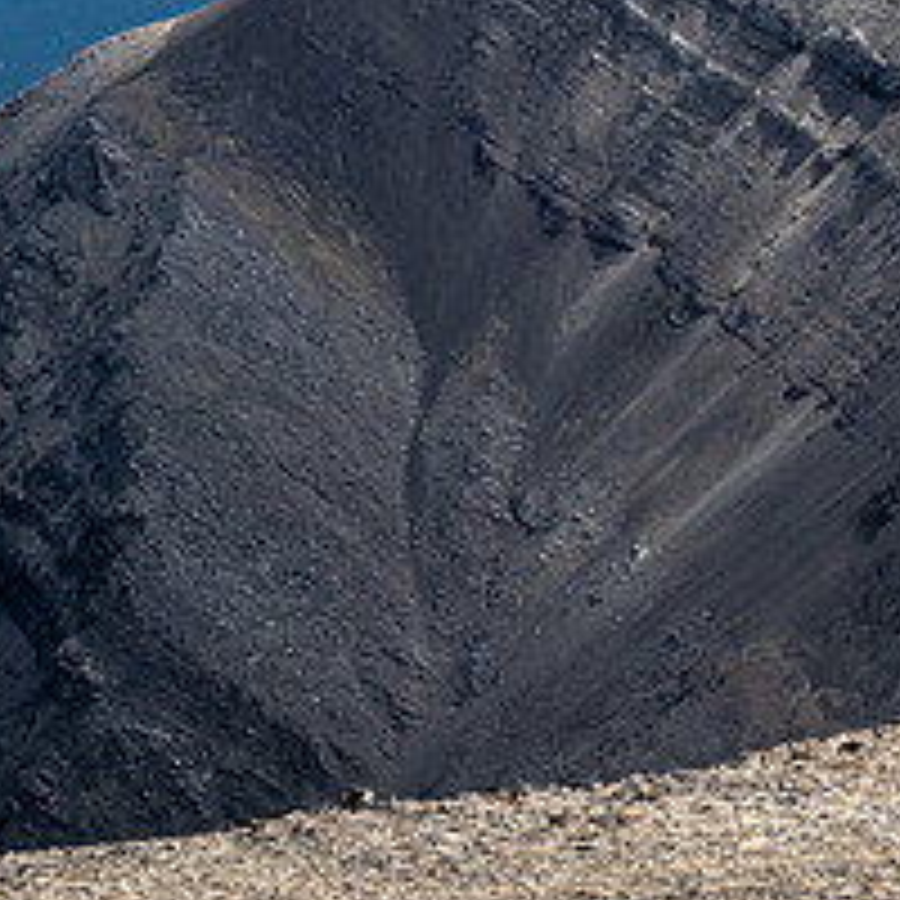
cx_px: 954
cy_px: 106
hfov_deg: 10.5
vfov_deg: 10.6
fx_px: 4824
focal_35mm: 164
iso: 200
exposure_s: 1/250
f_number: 8
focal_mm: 32
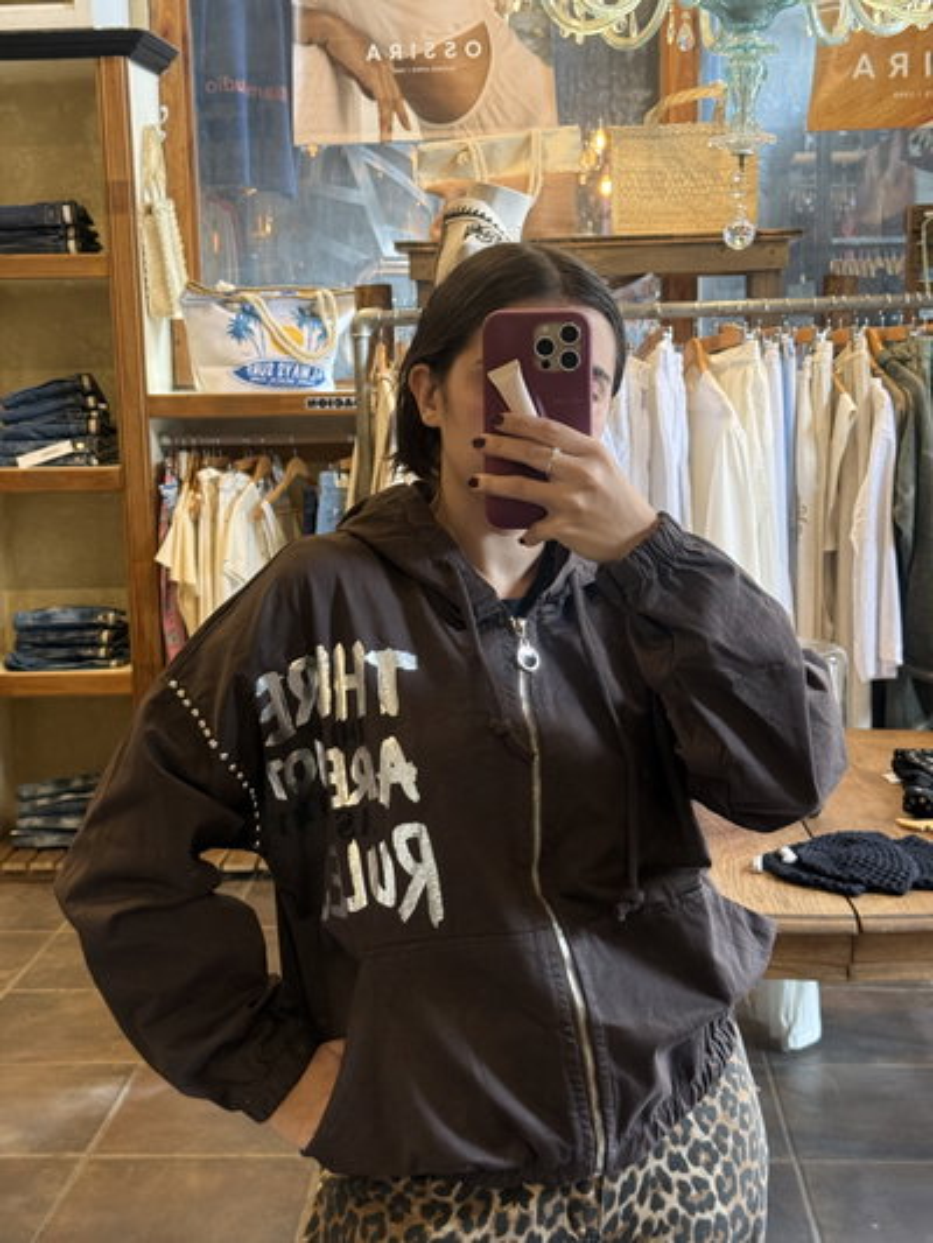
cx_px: 466
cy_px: 622
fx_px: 1724
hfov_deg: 30.3
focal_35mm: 48
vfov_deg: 39.6
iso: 200
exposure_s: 1/50
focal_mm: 6.76
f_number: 1.78
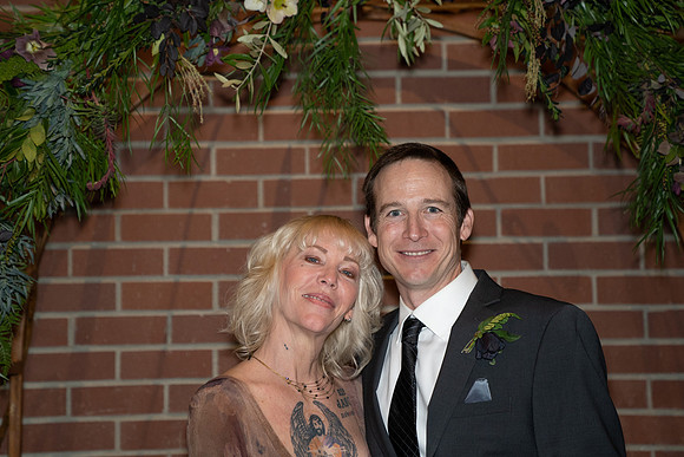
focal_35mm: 76
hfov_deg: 26.6
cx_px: 329
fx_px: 1447
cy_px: 208
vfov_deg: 17.9
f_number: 2.8
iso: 2000
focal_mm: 70
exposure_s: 1/125
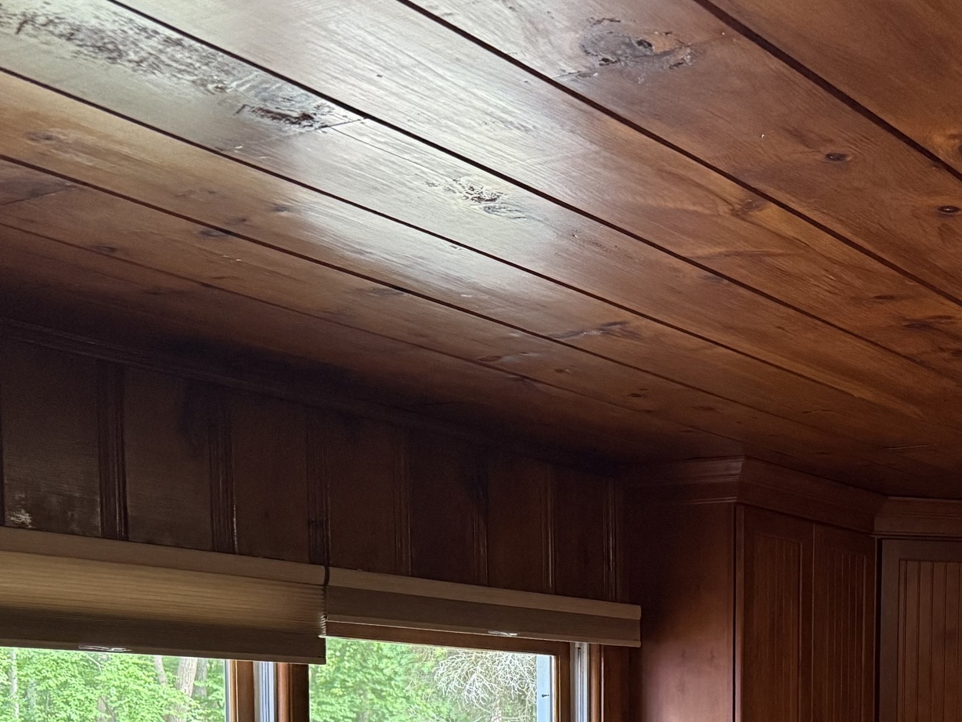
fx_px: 1668
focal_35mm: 60
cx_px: 801
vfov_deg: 22.6
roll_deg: -0.8
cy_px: 854
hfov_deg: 31.2
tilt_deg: -2.5
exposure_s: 1/60
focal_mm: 6.76
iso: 800
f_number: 1.78
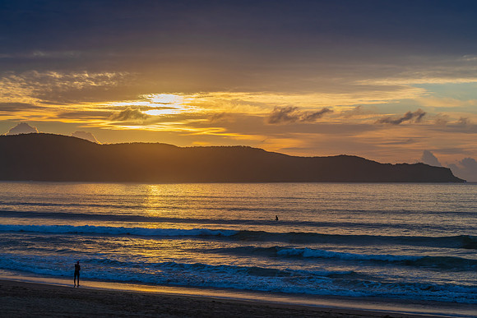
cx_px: 238
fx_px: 1043
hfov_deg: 25.8
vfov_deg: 17.4
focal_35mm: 79
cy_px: 159
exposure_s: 1/500
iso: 200
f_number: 9
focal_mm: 78
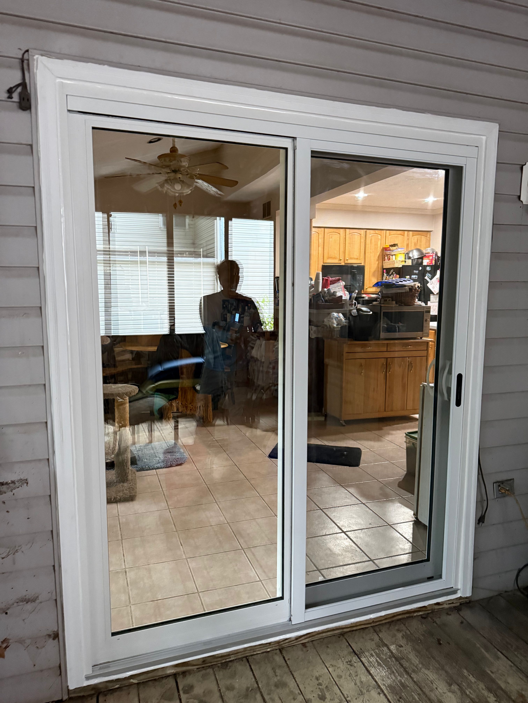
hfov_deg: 56.8
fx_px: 488
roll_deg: -0.2
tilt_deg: -5.2
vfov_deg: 71.6
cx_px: 264
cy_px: 352
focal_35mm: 24
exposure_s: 1/60
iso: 800
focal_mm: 6.76
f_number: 1.78
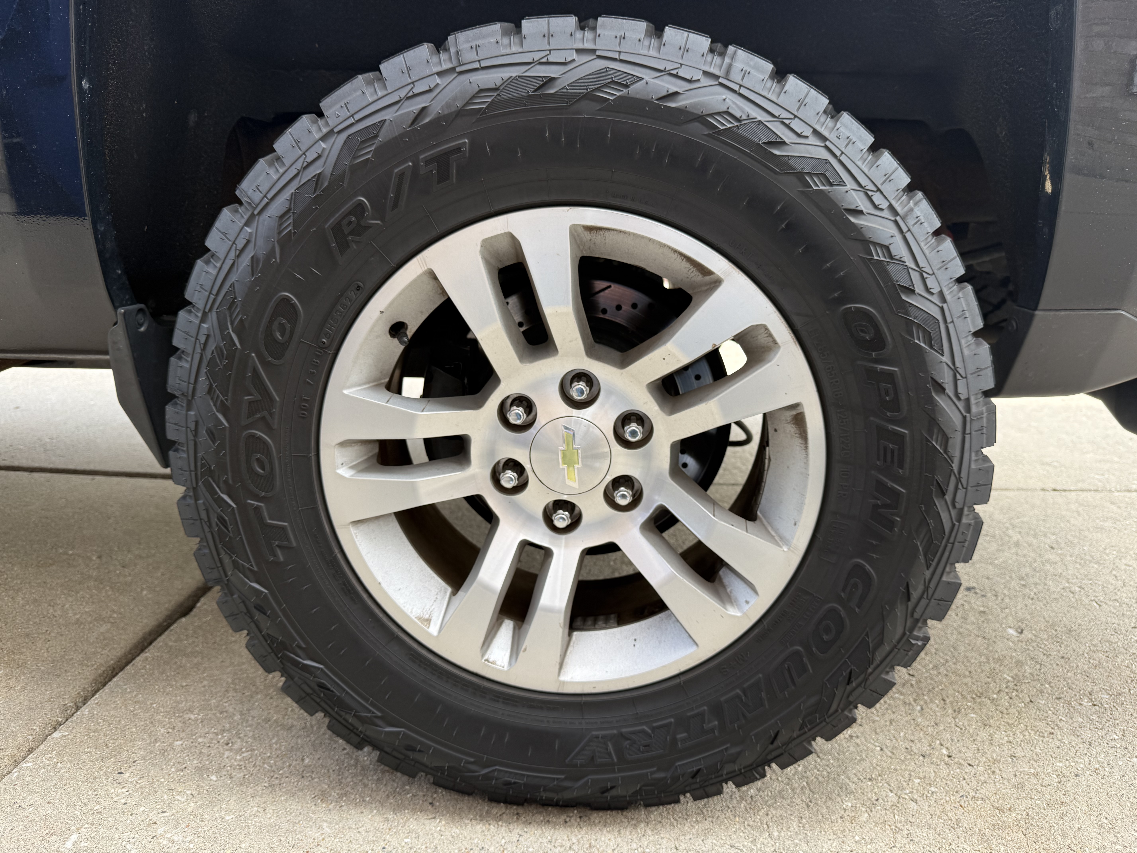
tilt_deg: -15.2
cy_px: 426
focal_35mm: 24
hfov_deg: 71.6
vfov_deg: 56.8
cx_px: 568
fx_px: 788
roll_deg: -1.2
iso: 80
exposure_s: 1/407
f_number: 1.78
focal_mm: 6.76
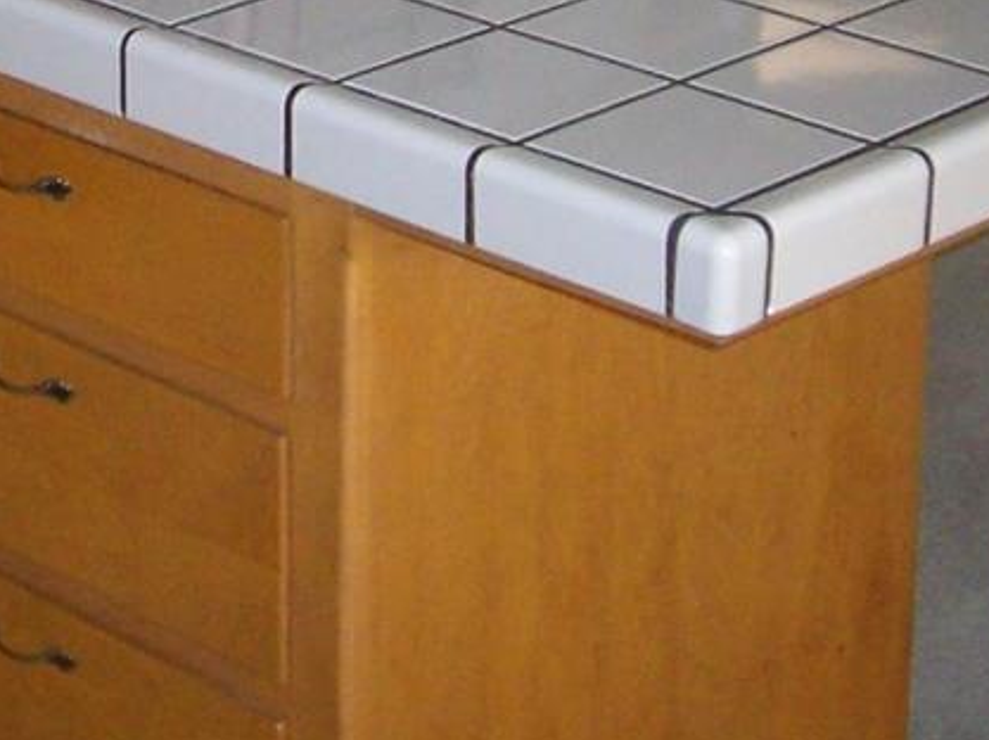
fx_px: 3597
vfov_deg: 11.1
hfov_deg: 15.5
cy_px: -531
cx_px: 178
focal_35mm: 126
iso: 200
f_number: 2.8
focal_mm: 5.8
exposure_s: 1/40
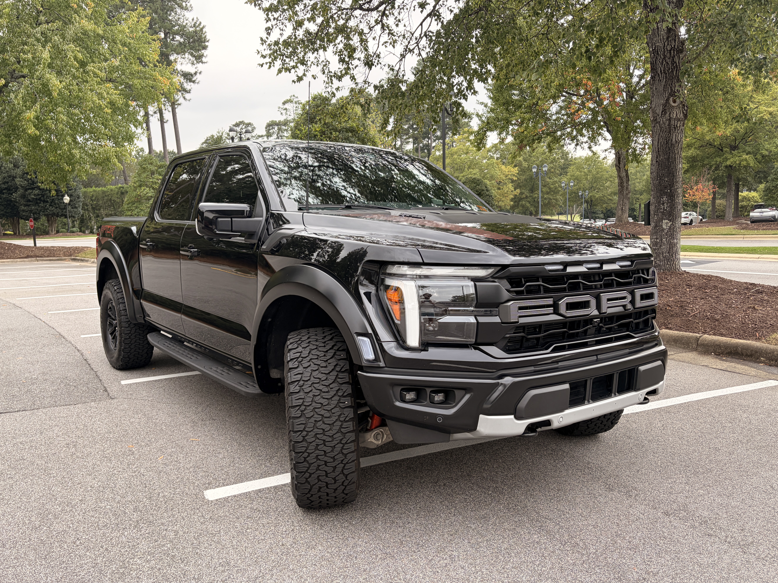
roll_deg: +1.8
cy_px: 284
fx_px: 629
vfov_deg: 49.7
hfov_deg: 63.4
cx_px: 396
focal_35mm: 28
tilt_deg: -7.0
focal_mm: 5.96
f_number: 1.6
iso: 64
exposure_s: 1/194
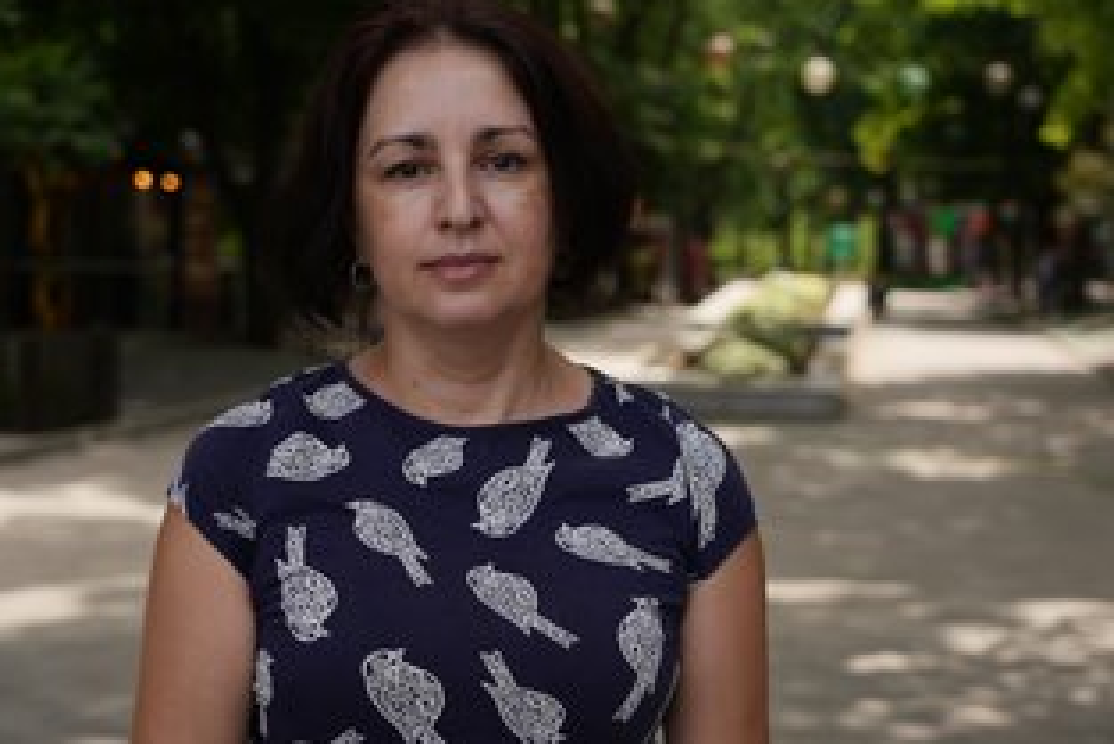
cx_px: 584
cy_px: 390
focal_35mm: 60
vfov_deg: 22.6
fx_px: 1857
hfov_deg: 33.4
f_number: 4
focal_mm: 47
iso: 100
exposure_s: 1/500
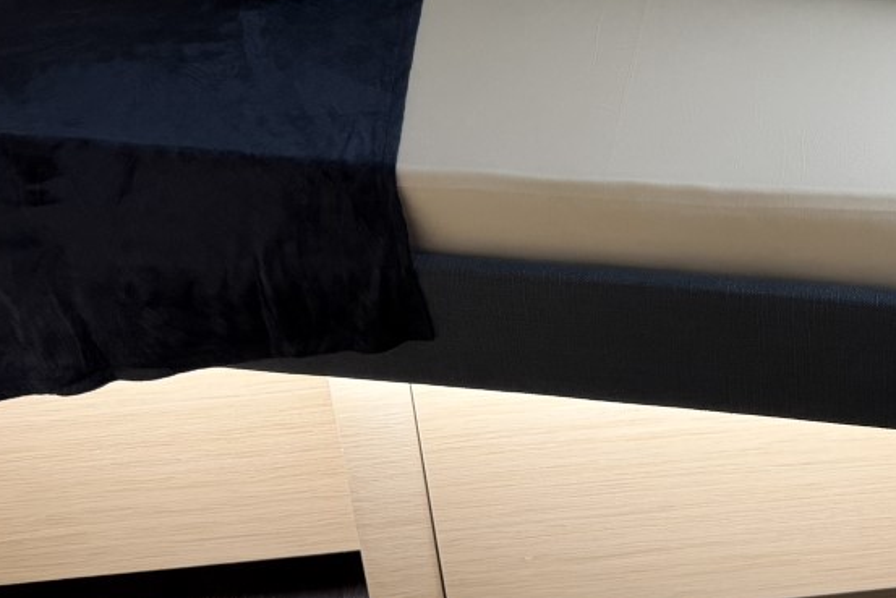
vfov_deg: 20.0
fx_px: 1618
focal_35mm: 65
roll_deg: +4.6
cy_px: -58
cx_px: 706
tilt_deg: -25.8
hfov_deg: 30.3
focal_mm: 6.76
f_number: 1.78
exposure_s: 1/50
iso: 400
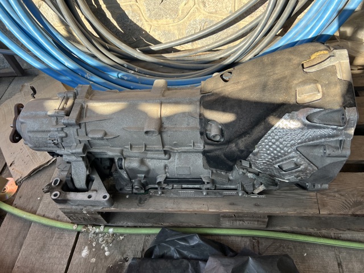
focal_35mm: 26
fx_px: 273
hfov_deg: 67.3
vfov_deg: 53.0
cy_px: 136
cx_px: 182
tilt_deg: -51.9
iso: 50
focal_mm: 5.7
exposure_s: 1/547
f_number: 1.5
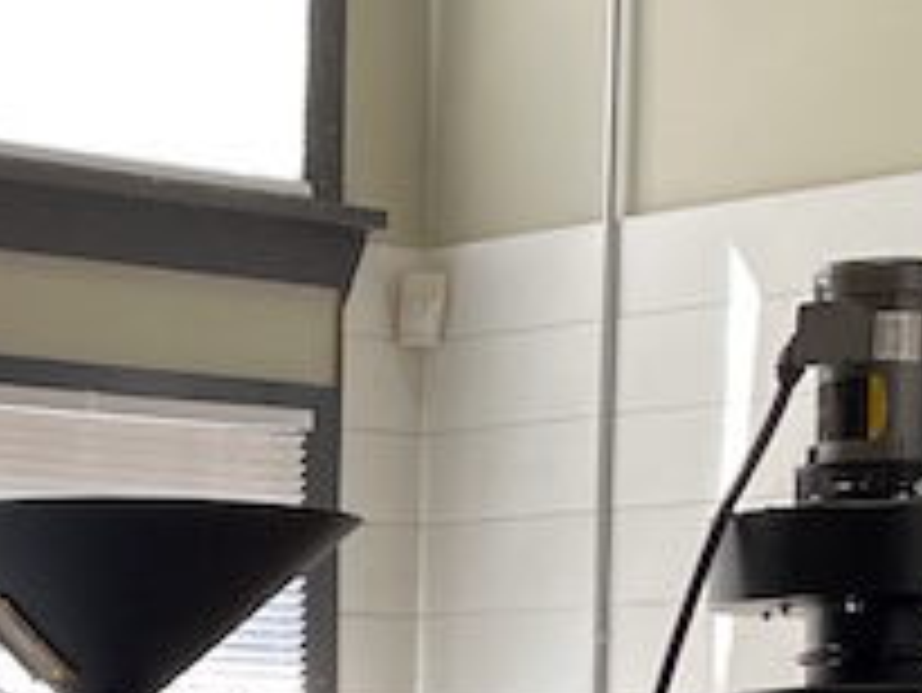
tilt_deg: -9.9
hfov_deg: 12.5
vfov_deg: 8.7
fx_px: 4184
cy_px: 1584
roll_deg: +0.0
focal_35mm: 157
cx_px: 103
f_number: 1.6
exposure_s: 1/120
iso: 64
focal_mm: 4.2
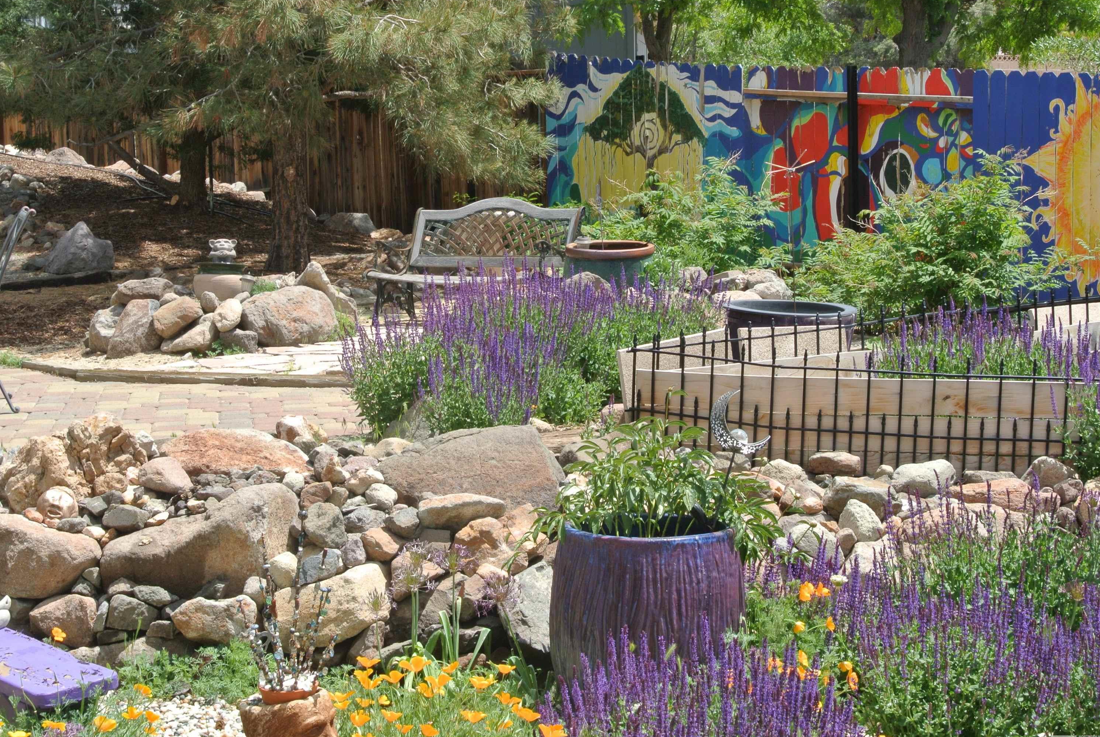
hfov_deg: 30.9
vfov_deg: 21.0
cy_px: 375
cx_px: 555
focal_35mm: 65
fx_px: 1989
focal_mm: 23.6
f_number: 11
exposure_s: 1/60
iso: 100
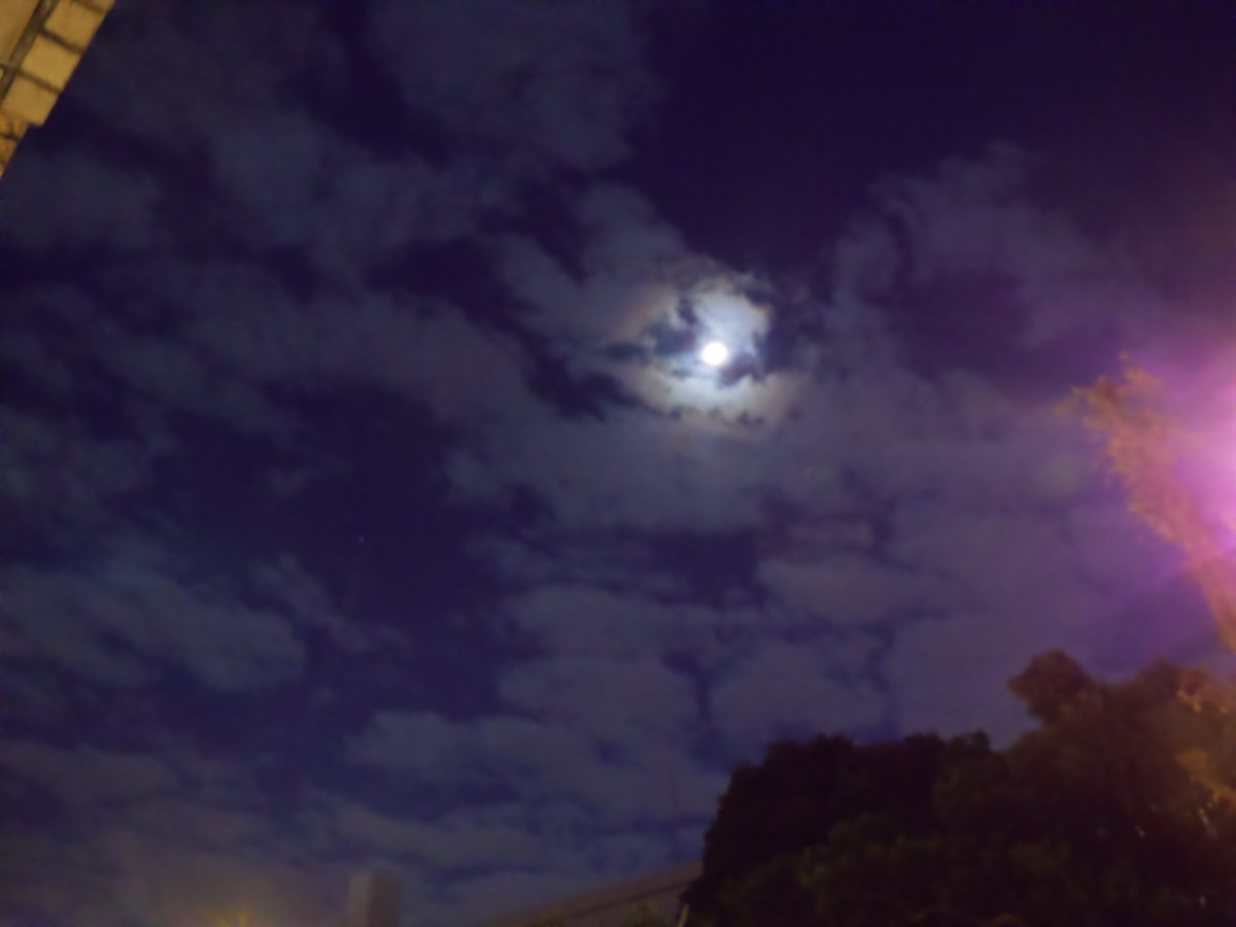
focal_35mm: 34
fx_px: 1214
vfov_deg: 41.8
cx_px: 618
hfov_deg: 54.0
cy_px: 464
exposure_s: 1/8
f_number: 3.9
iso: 3200
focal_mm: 6
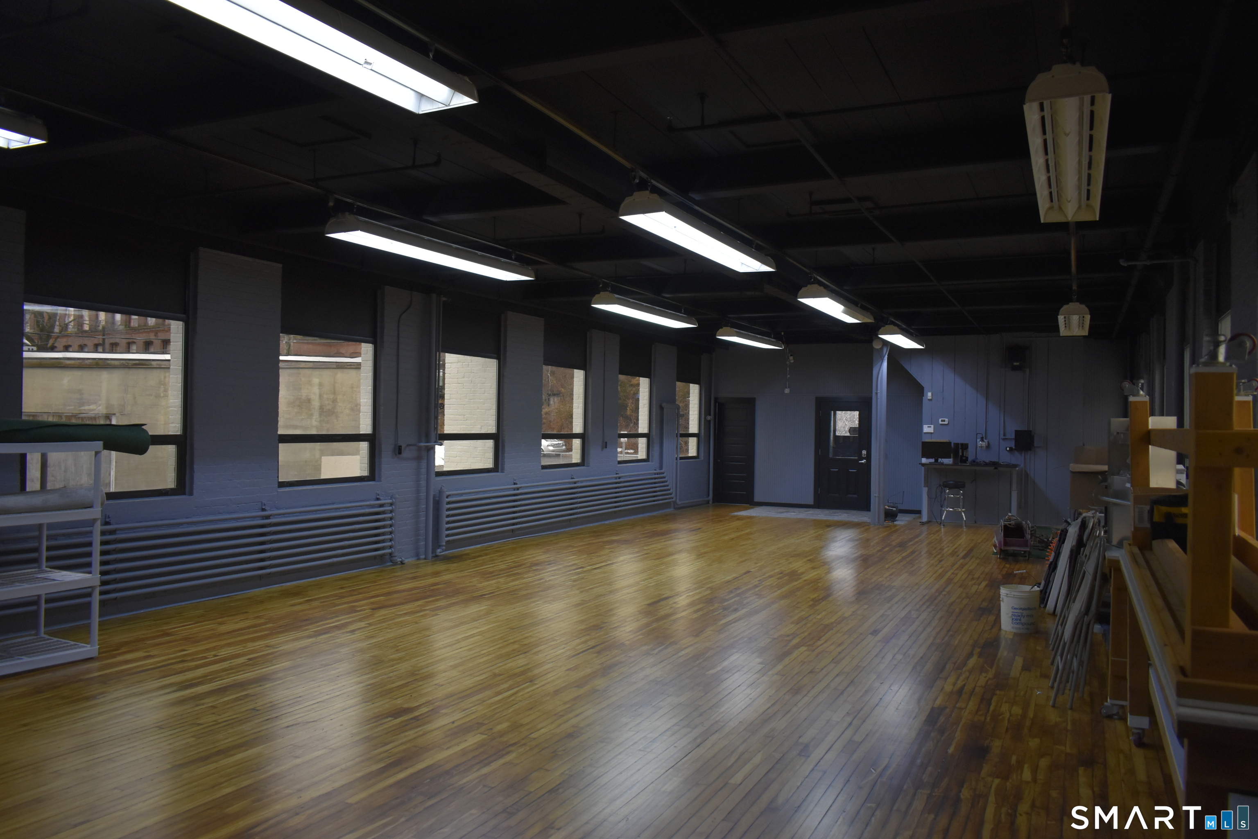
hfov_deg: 67.4
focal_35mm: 27
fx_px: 944
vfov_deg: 48.0
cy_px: 420
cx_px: 629
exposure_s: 1/250
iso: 800
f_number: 3.5
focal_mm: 18
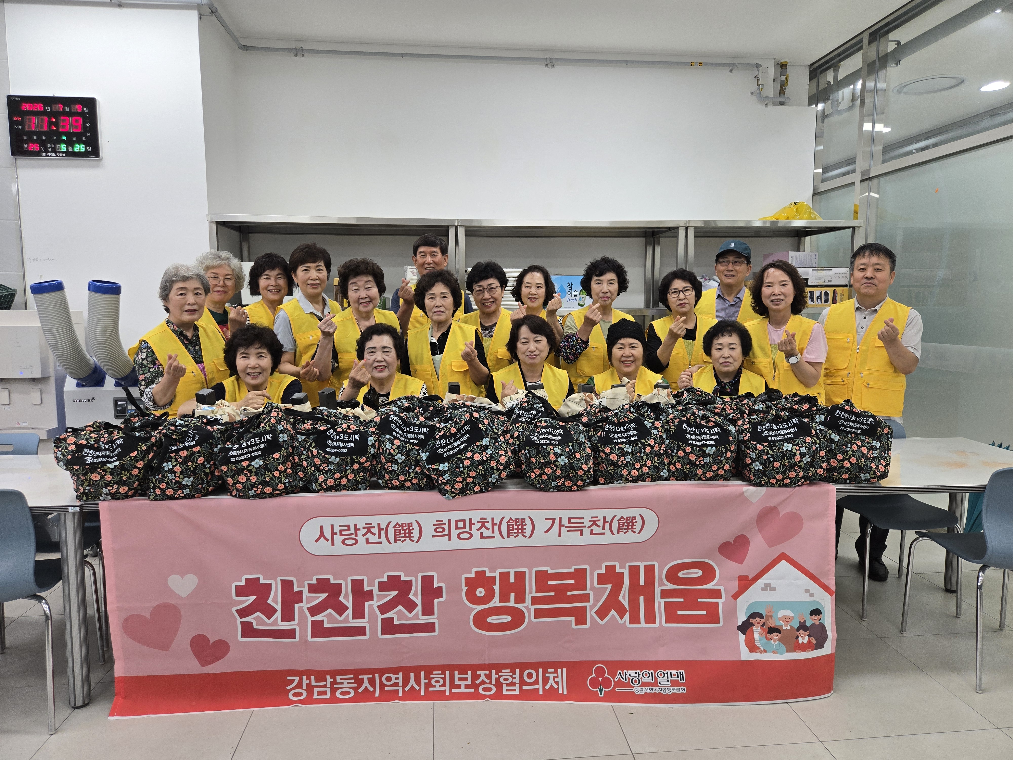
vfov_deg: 58.9
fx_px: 673
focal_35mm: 23
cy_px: 380
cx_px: 506
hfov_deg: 73.9
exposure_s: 1/120
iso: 80
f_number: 1.8
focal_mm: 5.4
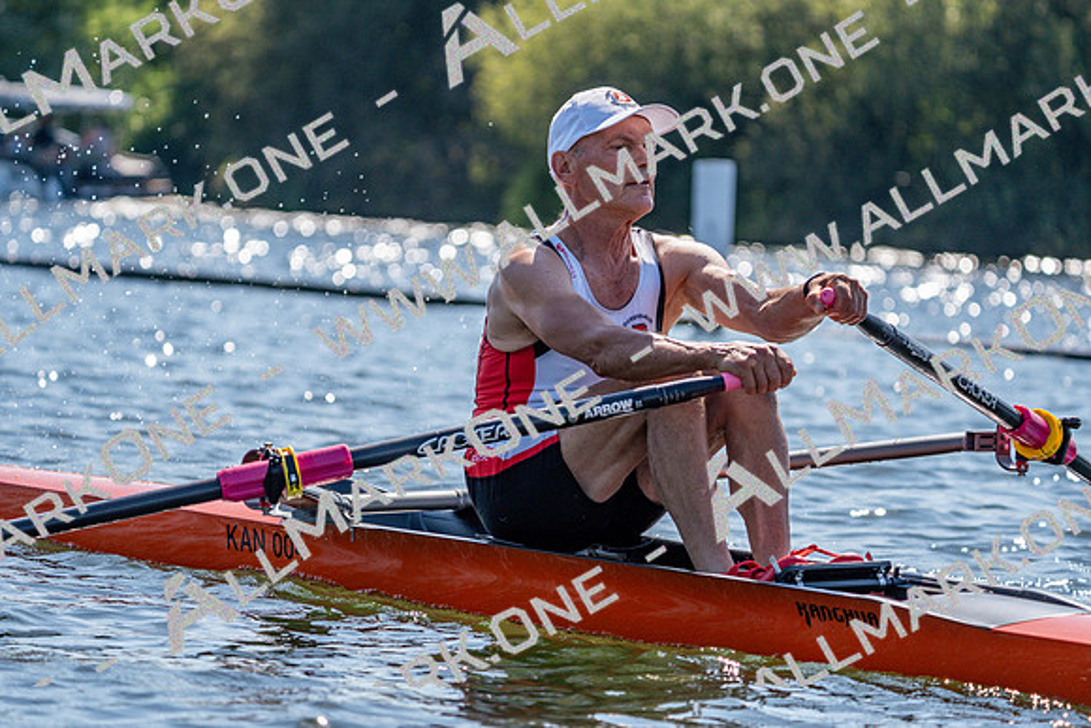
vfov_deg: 6.9
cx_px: 546
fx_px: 6062
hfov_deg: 10.3
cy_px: 364
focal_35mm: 200
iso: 250
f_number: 5.6
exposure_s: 1/1600
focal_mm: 200
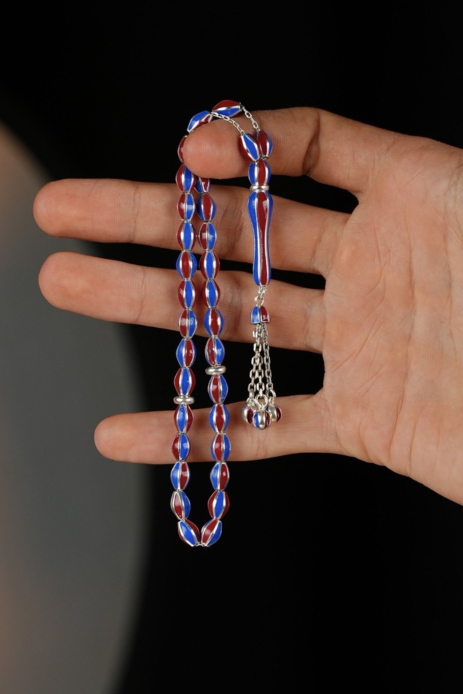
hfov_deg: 19.5
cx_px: 232
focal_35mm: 70
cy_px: 347
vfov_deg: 28.8
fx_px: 1350
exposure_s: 1/160
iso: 400
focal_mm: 70
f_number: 5.6
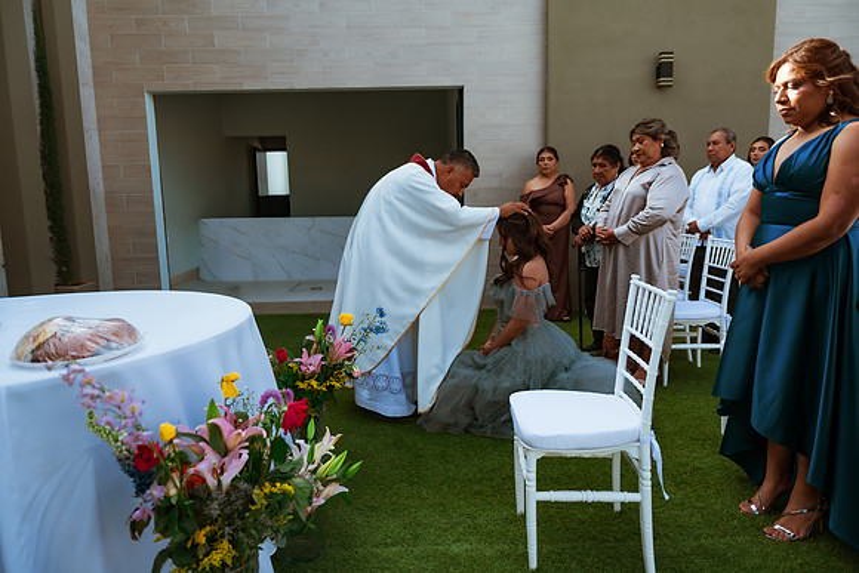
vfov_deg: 53.2
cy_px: 286
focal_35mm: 24
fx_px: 573
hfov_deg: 73.7
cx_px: 430
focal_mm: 24
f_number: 2.8
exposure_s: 1/800
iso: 100
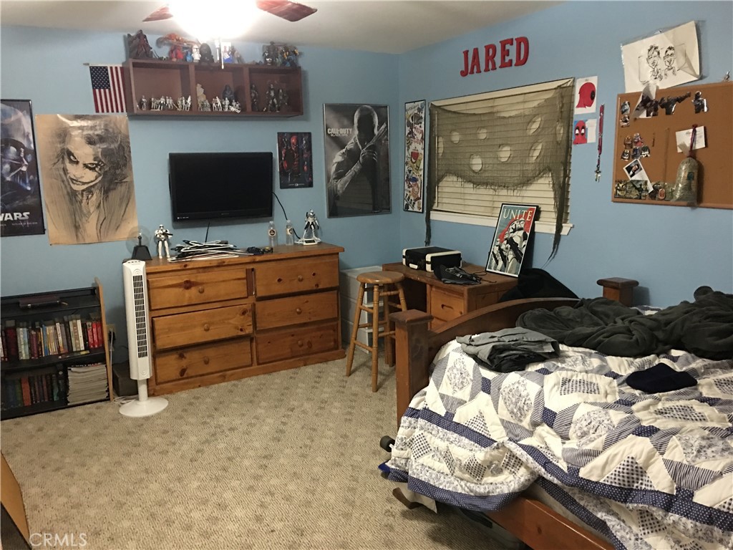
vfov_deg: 48.2
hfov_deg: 61.7
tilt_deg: -9.2
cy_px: 275
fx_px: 614
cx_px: 366
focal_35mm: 29
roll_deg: +0.8
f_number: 2.2
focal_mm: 4.15
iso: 80
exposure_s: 1/4
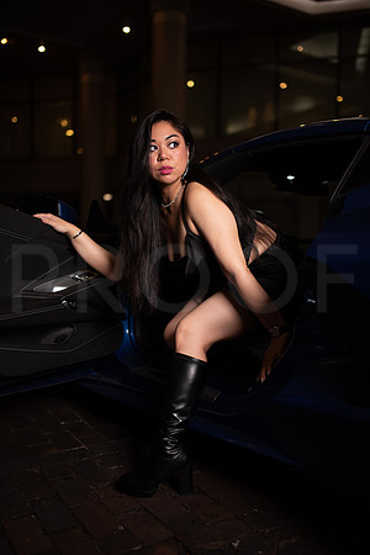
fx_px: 540
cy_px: 278
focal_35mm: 35
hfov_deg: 37.9
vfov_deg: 54.4
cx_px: 185
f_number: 1.4
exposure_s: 1/640
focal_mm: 35
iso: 500
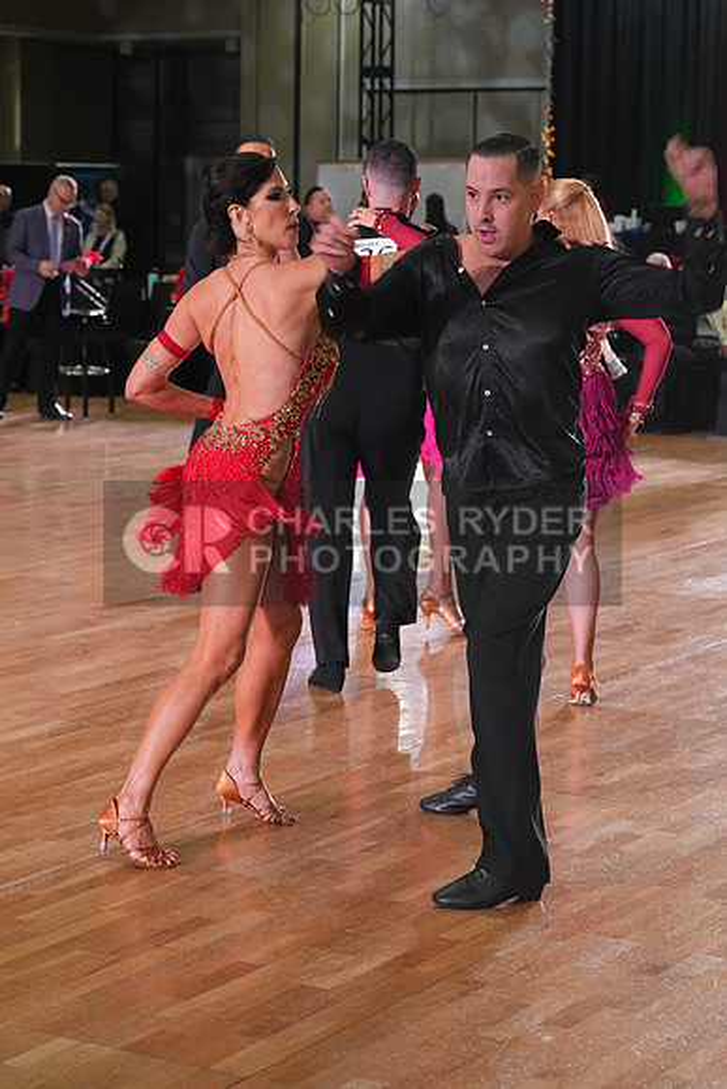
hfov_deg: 17.3
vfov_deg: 25.7
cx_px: 364
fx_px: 2391
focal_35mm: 79
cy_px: 544
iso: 3200
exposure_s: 1/200
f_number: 6.3
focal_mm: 79
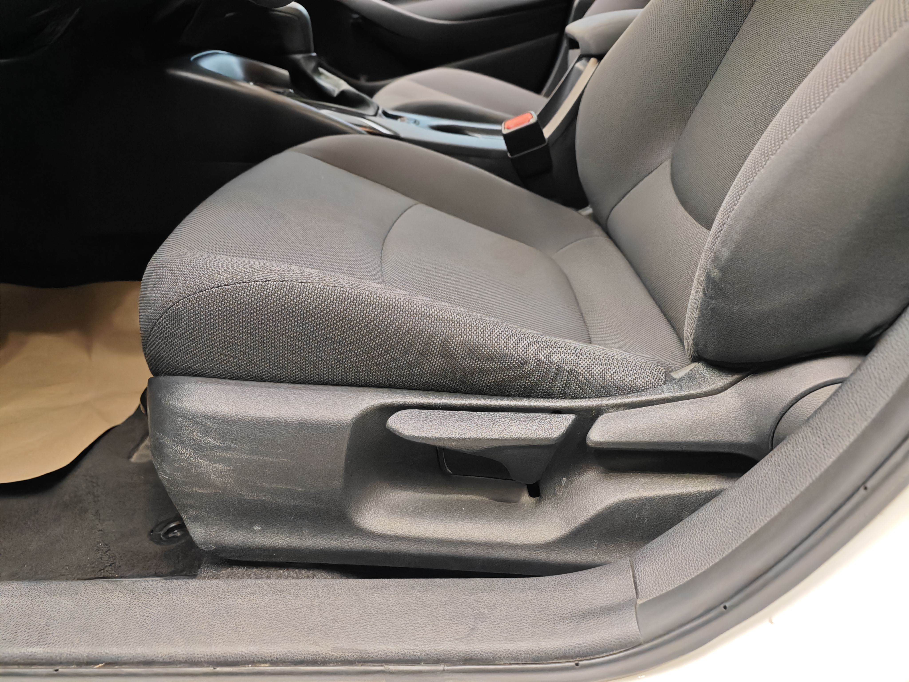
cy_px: 341
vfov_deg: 58.9
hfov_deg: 73.9
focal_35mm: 23
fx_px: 604
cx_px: 454
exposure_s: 1/250
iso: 2500
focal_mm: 8.7
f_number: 1.9
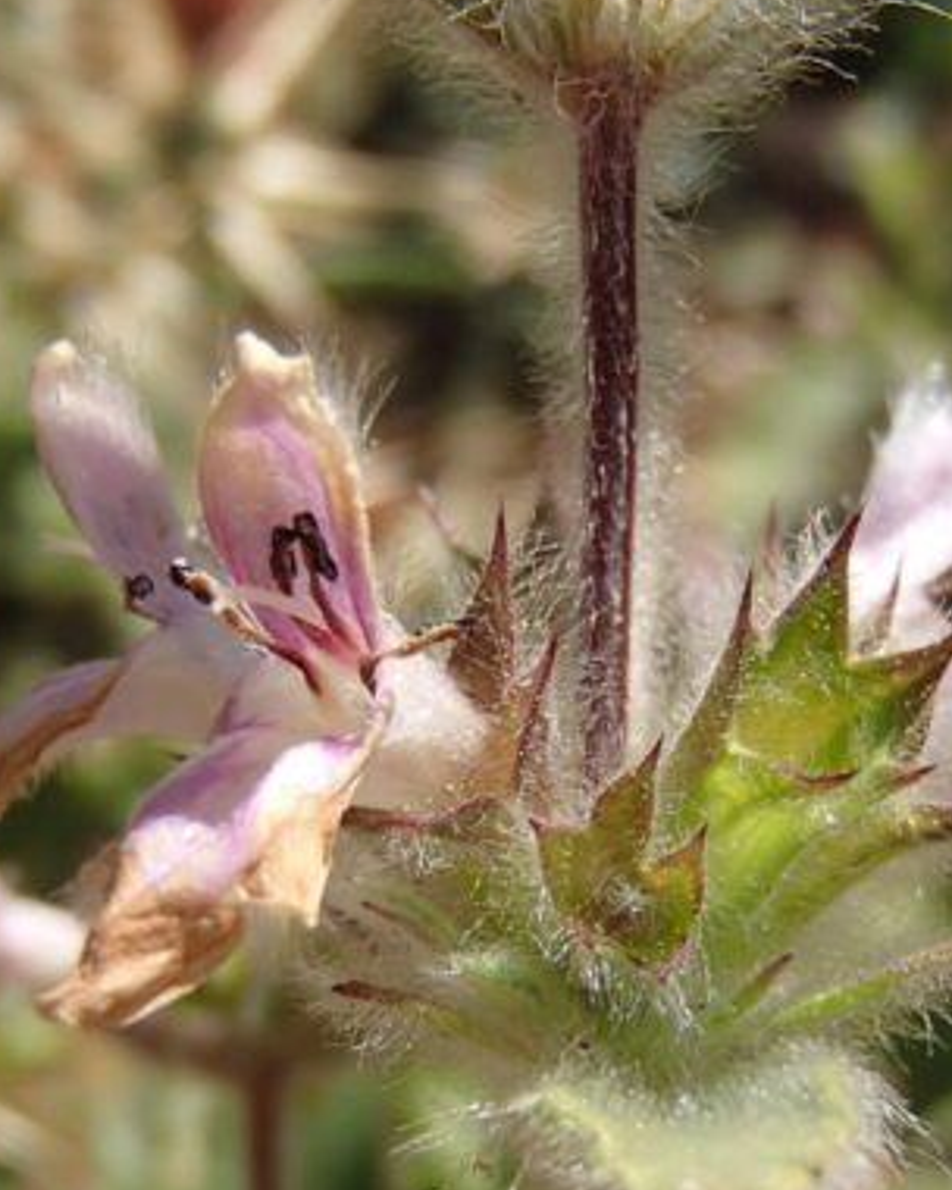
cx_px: 608
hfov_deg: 20.9
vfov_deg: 25.9
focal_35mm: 73
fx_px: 2571
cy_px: 802
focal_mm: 6.64
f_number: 4.7
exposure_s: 1/640
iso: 100
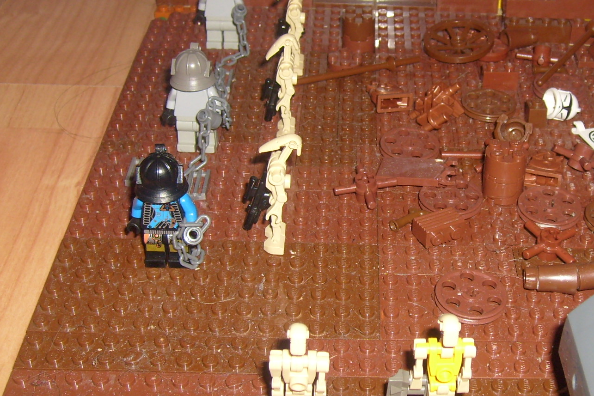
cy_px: 177
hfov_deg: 34.1
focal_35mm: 58
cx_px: 400
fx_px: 957
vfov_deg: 23.4
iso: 100
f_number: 2.8
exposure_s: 1/30
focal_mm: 5.8
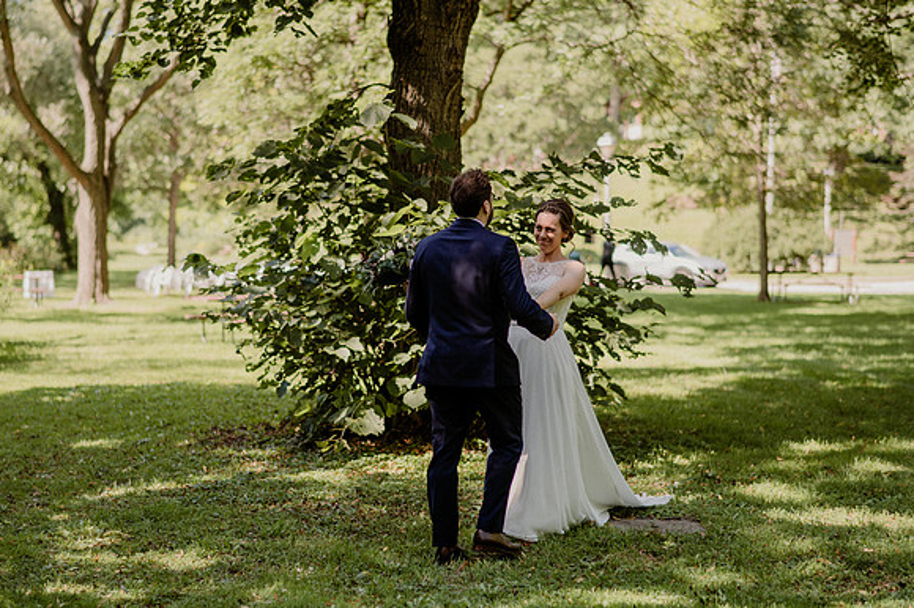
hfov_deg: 31.0
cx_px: 403
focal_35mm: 65
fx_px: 1646
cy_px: 309
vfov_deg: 20.9
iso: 160
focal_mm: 58
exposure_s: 1/1250
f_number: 2
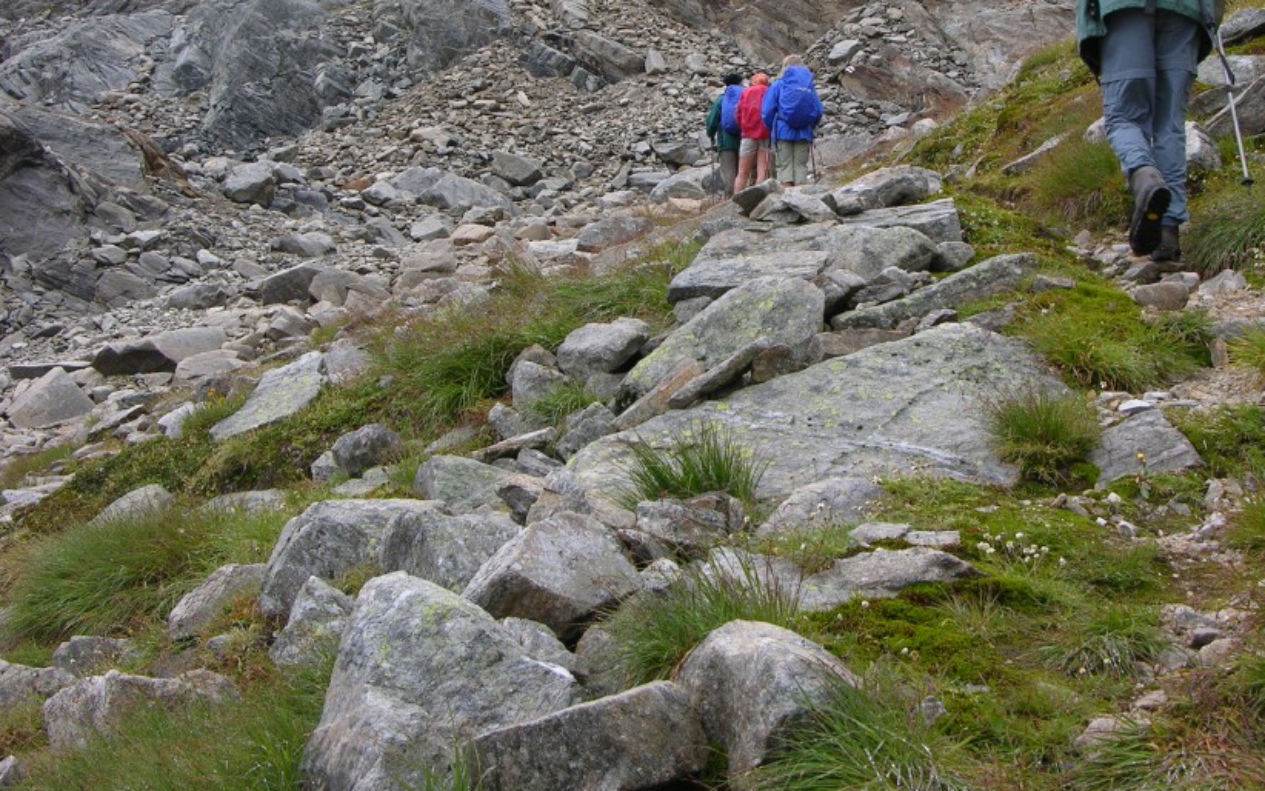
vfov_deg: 19.6
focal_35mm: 66
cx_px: 689
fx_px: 2276
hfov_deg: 31.0
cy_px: 215
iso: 50
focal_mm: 12.7
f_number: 4.8
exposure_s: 1/145
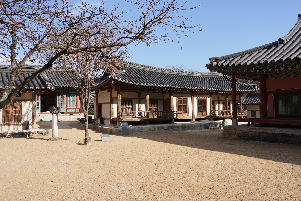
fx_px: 234
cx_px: 150
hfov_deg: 65.5
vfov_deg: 46.4
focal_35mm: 28
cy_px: 100
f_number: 13
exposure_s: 1/100
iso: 100
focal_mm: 28
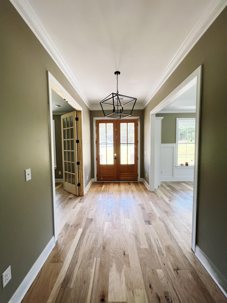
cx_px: 114
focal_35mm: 13
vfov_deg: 106.2
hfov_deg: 89.9
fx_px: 114
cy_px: 152
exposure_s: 1/99
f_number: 1.8
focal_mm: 1.57
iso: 50
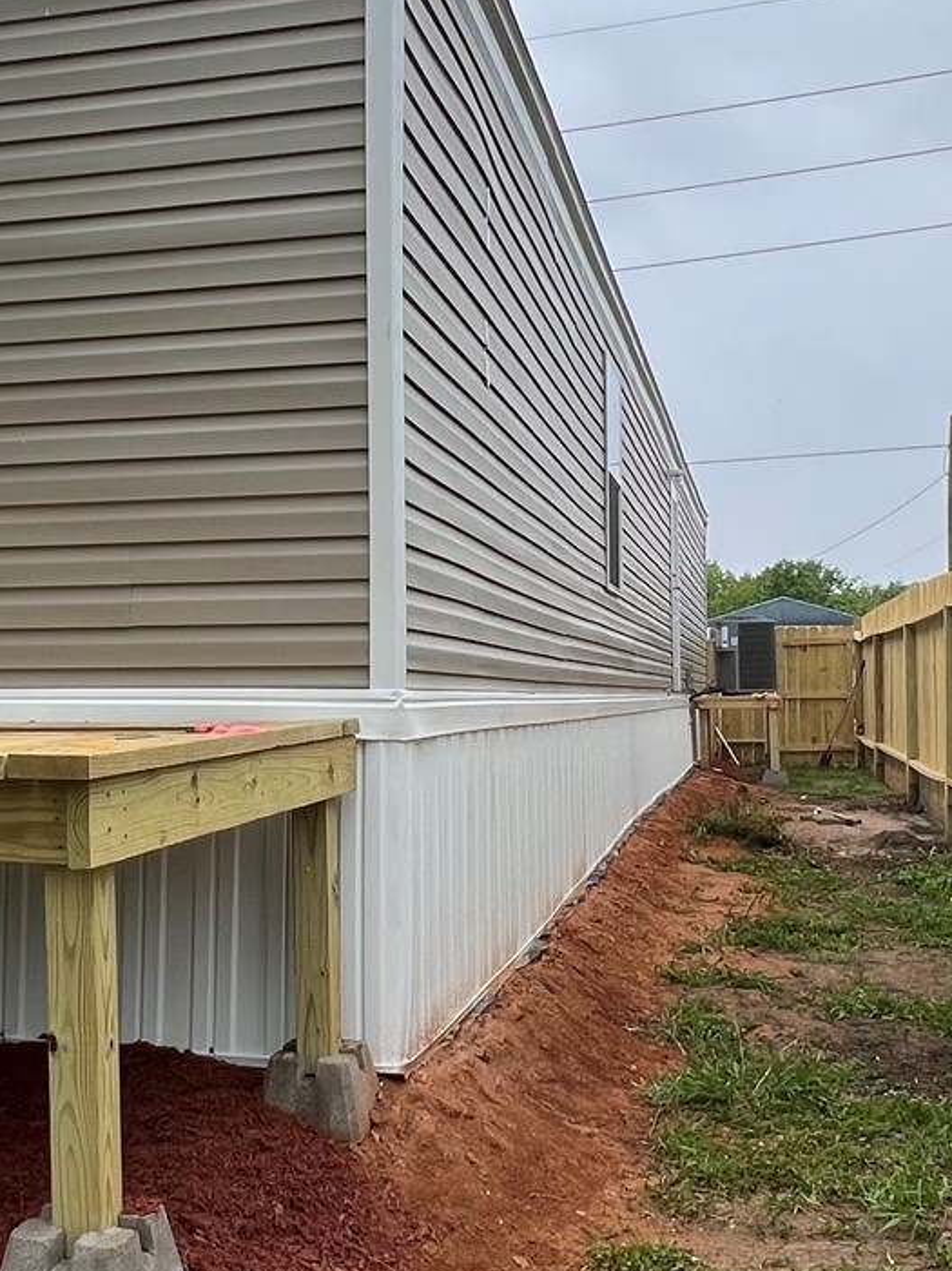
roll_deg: +0.0
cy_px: 645
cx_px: 404
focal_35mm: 38
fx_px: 1395
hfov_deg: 37.6
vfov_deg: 49.0
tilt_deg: +3.5
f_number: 1.8
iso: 32
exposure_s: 1/1033
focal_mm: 1.57
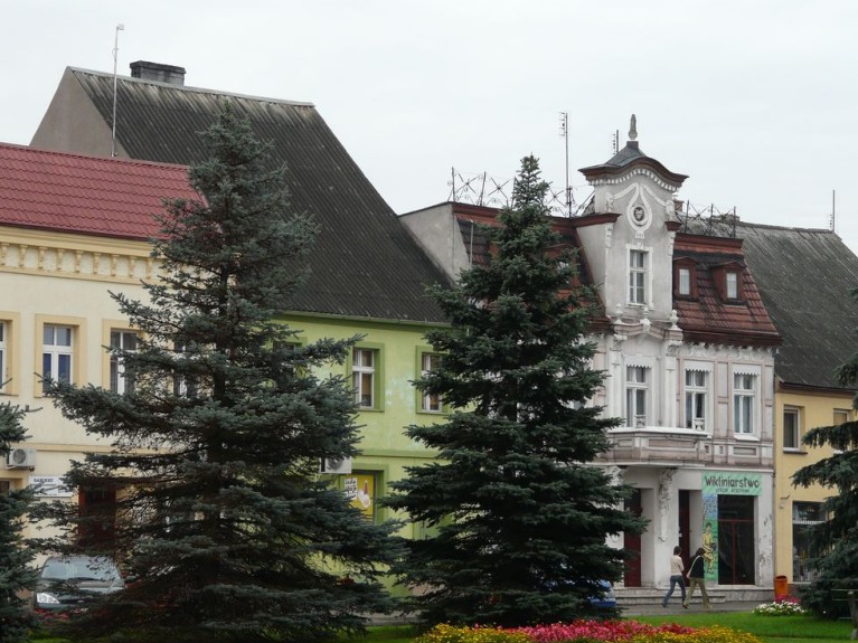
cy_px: 333
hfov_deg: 20.4
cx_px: 421
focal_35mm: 96
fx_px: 2379
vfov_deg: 15.4
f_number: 3.6
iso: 100
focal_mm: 15.1
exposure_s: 1/80
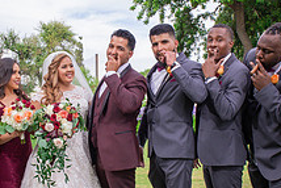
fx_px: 508
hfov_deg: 30.8
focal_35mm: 65
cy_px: 117
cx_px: 108
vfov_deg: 20.9
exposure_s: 1/250
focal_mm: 24
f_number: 7.1
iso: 400
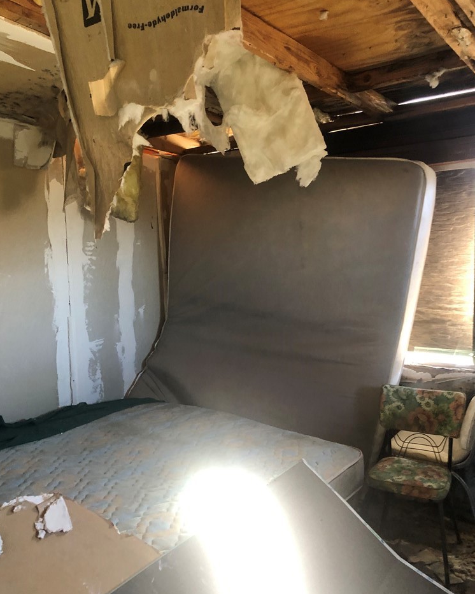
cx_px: 241
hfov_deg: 48.5
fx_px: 527
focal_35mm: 30
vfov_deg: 58.8
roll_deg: +3.1
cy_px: 302
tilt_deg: -3.5
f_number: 1.8
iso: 64
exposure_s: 1/15
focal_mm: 4
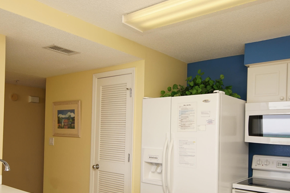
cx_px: 162
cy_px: 132
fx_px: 250
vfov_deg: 41.7
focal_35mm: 31
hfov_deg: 60.1
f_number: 4.5
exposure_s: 1/160
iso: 320
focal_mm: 12
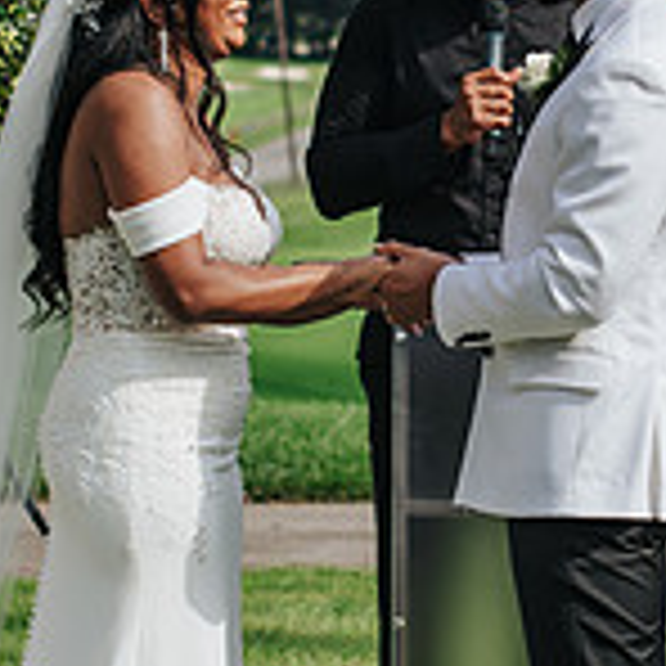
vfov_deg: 7.4
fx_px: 5181
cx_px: 408
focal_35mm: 238
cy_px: 239
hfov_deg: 7.4
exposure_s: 1/1600
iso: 110
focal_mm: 50
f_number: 3.2
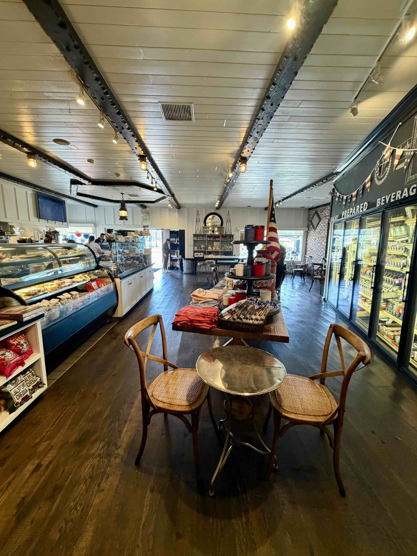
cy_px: 278
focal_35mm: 14
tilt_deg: -6.6
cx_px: 208
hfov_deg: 85.7
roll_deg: +0.2
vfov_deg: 102.1
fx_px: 225
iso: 320
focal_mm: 2.22
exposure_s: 1/60
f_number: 2.2
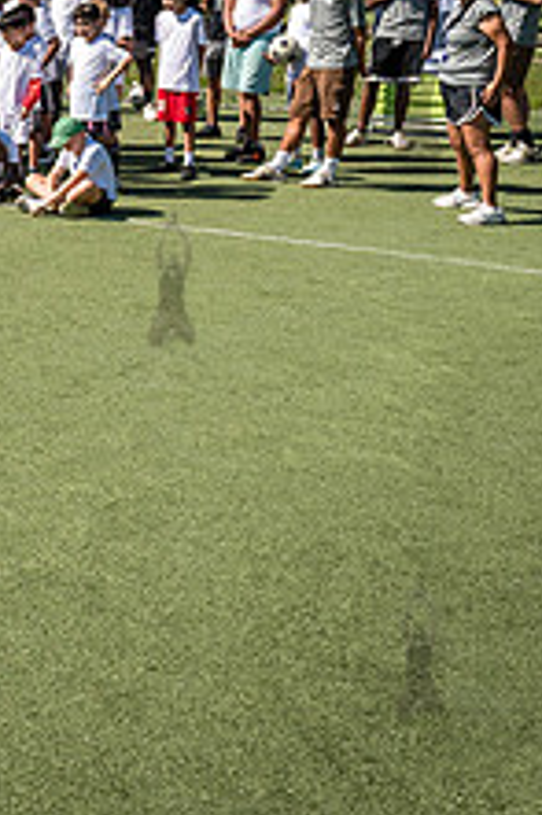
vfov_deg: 29.4
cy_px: 97
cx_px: -374
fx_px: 1493
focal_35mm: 66
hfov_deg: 17.5
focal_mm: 24
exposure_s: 1/1600
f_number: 5
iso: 320
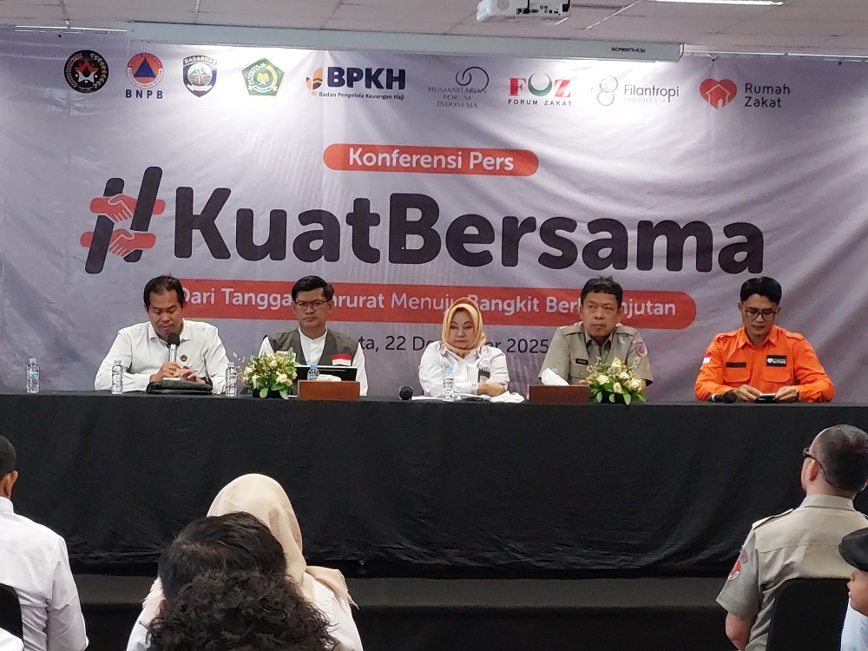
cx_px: 434
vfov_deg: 19.4
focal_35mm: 76
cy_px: 326
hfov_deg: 25.7
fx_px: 1906
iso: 500
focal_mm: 7.12
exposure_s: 1/50
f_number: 2.4
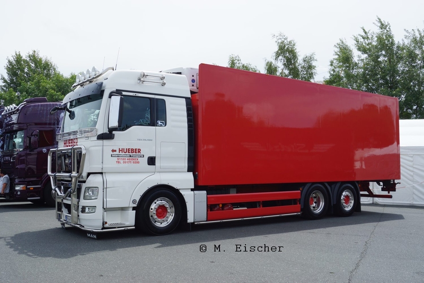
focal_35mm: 36
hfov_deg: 53.1
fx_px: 424
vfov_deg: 36.9
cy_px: 142
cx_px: 212
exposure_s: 1/160
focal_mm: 24
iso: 100
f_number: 13
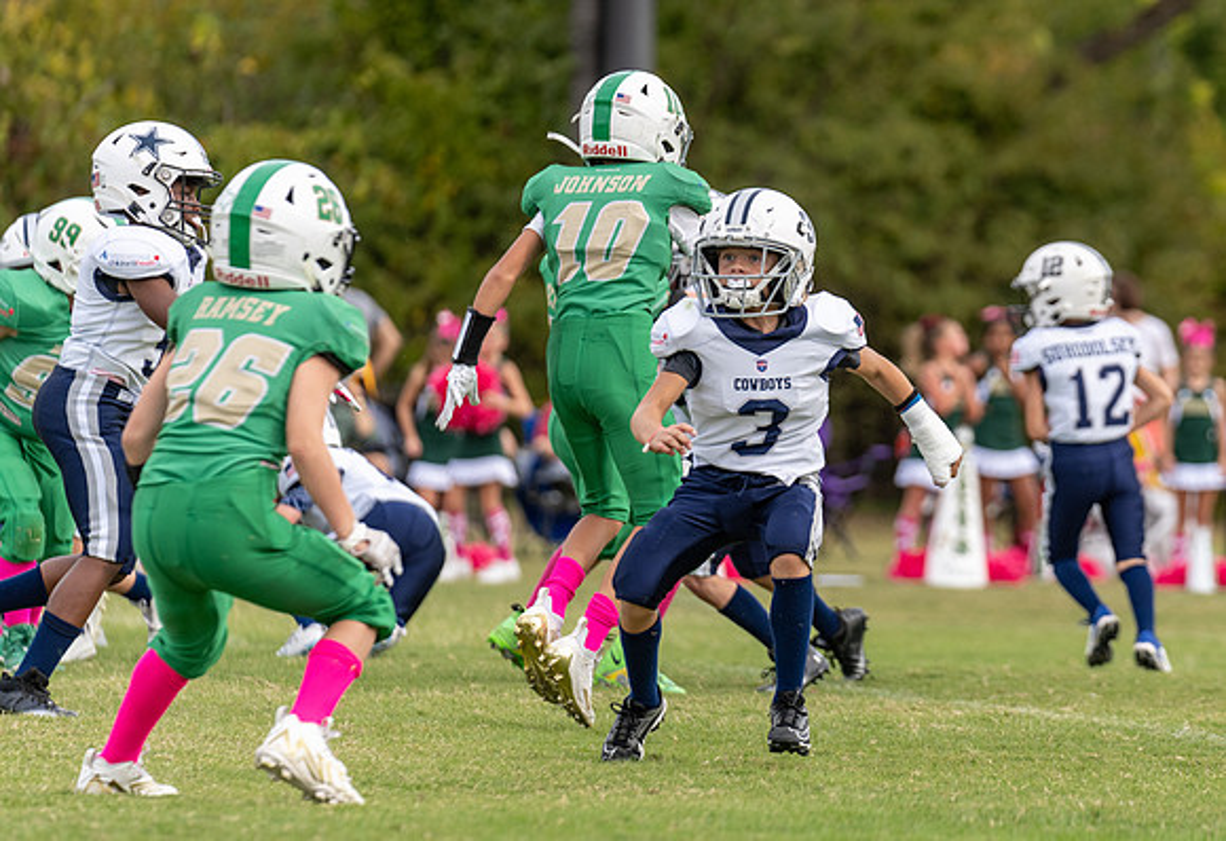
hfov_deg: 6.9
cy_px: 415
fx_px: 10183
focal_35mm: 296
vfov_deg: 4.7
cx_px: 903
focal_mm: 200
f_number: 3.5
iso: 200
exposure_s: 1/1250
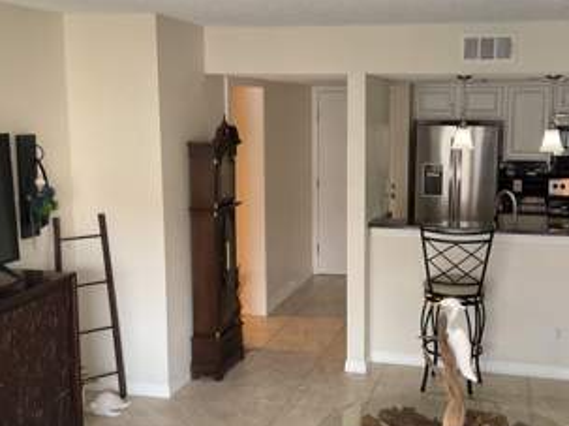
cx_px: 344
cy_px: 214
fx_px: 756
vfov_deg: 31.5
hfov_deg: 41.1
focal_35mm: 46
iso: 160
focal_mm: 3
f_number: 1.8
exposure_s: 1/60
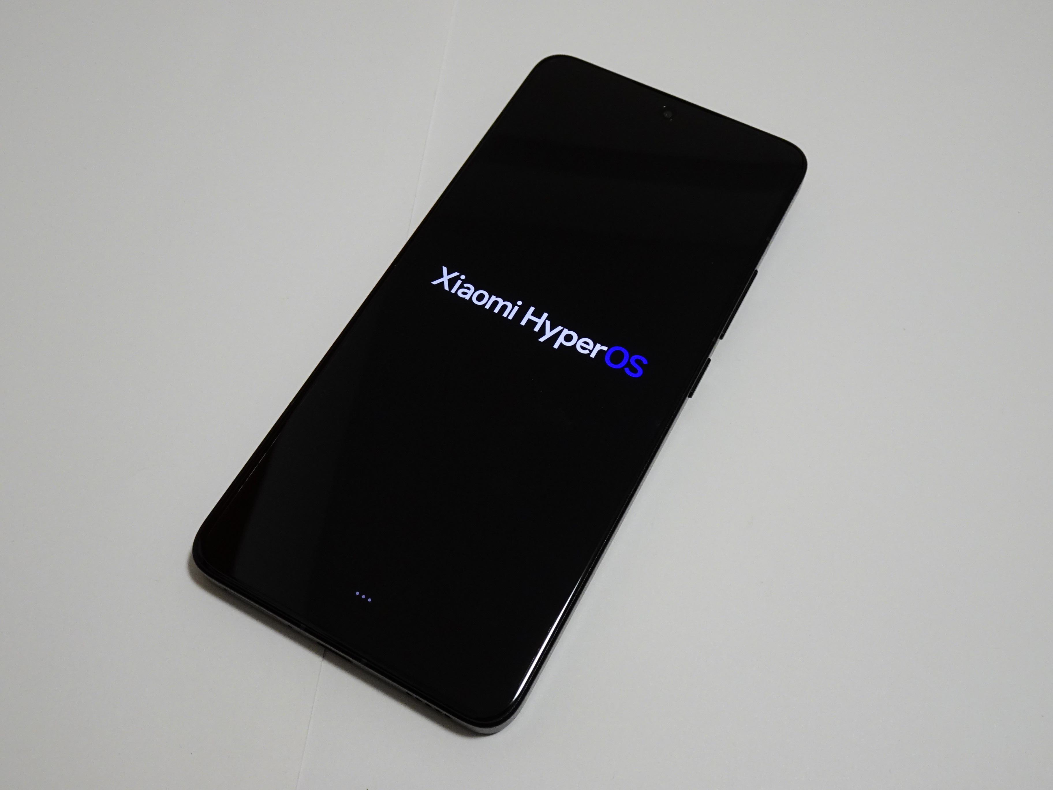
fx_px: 1065
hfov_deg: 52.6
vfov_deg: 40.7
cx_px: 526
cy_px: 395
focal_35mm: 35
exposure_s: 1/13
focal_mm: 5.9
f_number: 4
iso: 200
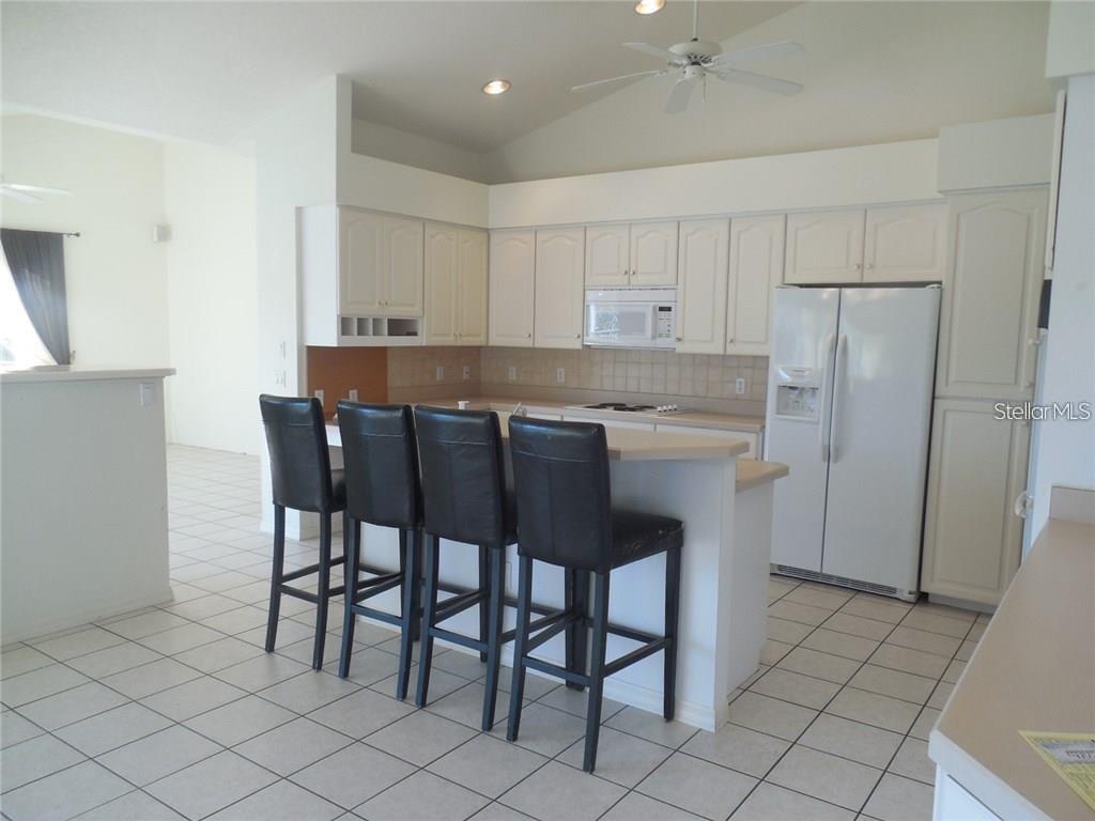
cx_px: 548
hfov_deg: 69.4
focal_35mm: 25
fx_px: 791
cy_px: 410
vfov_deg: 54.9
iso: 125
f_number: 3.3
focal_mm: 4.5
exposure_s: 1/40
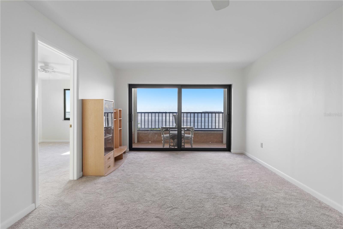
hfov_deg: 93.3
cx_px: 172
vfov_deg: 70.4
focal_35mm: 17
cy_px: 114
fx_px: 162
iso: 400
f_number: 8
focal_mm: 17
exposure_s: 1/10
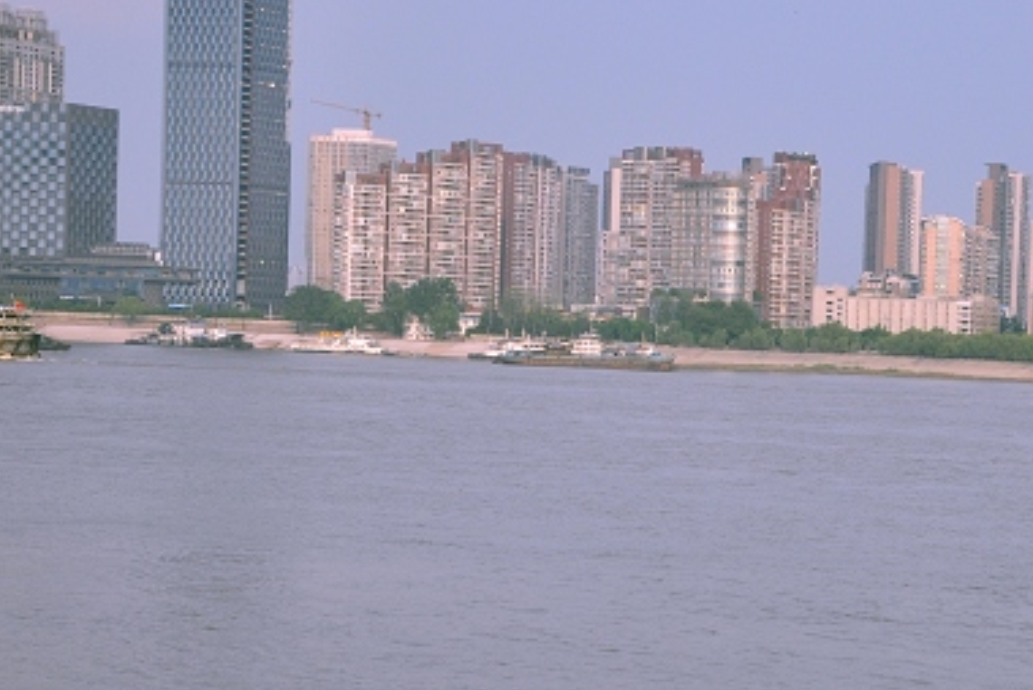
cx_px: 892
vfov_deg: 10.9
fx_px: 3618
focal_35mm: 126
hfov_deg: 16.1
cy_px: 439
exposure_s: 1/800
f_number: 5.6
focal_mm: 40
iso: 200
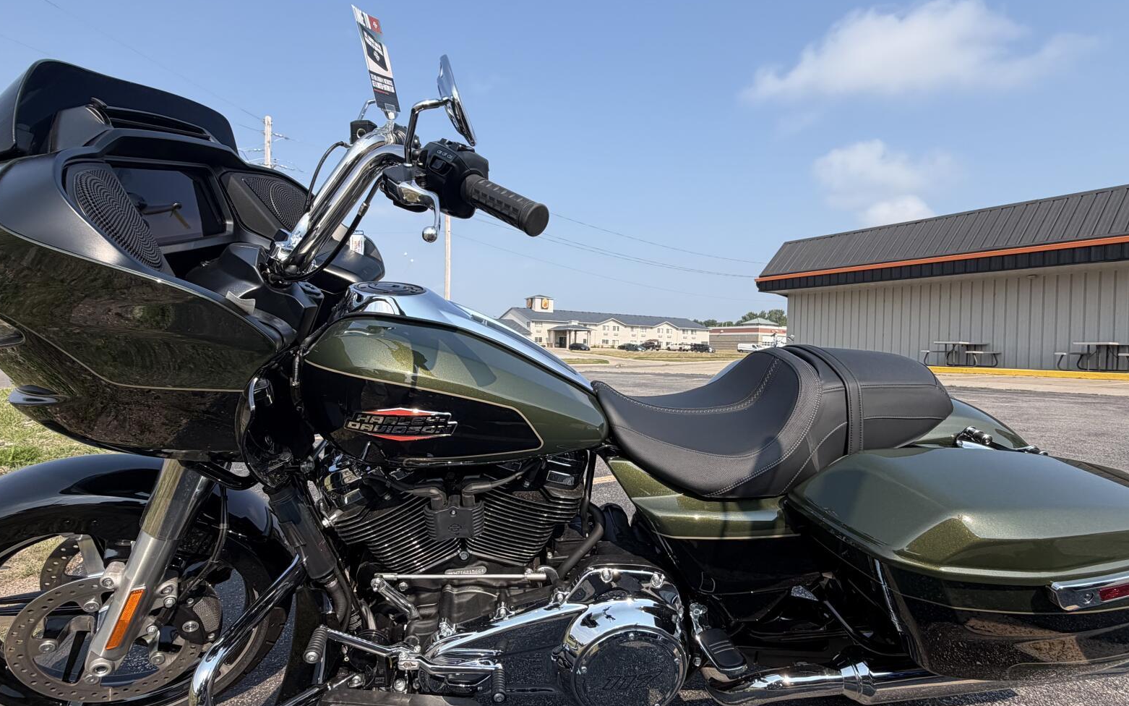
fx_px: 585
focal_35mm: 19
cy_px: 360
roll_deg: -1.8
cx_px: 552
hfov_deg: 88.0
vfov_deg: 62.2
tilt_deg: -1.6
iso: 32
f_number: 2.2
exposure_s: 1/770
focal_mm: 2.22
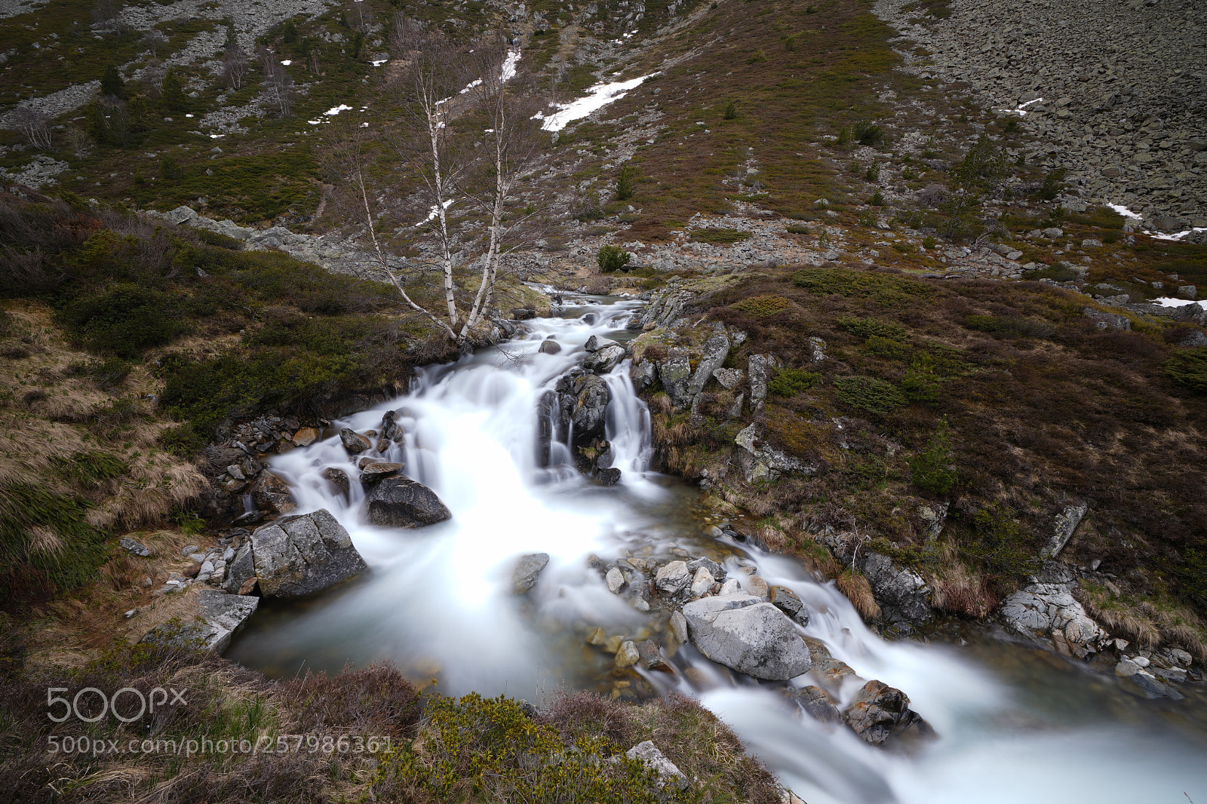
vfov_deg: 73.7
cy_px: 402
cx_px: 604
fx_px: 536
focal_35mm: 16
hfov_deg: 96.7
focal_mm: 16
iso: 50
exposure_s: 15
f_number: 18
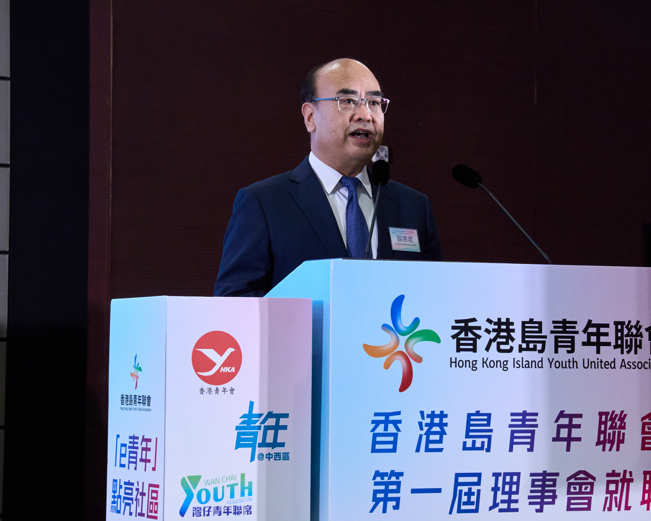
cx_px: 370
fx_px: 2312
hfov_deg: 16.0
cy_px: 262
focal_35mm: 120
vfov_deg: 12.9
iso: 3200
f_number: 6.3
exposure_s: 1/100
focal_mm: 71
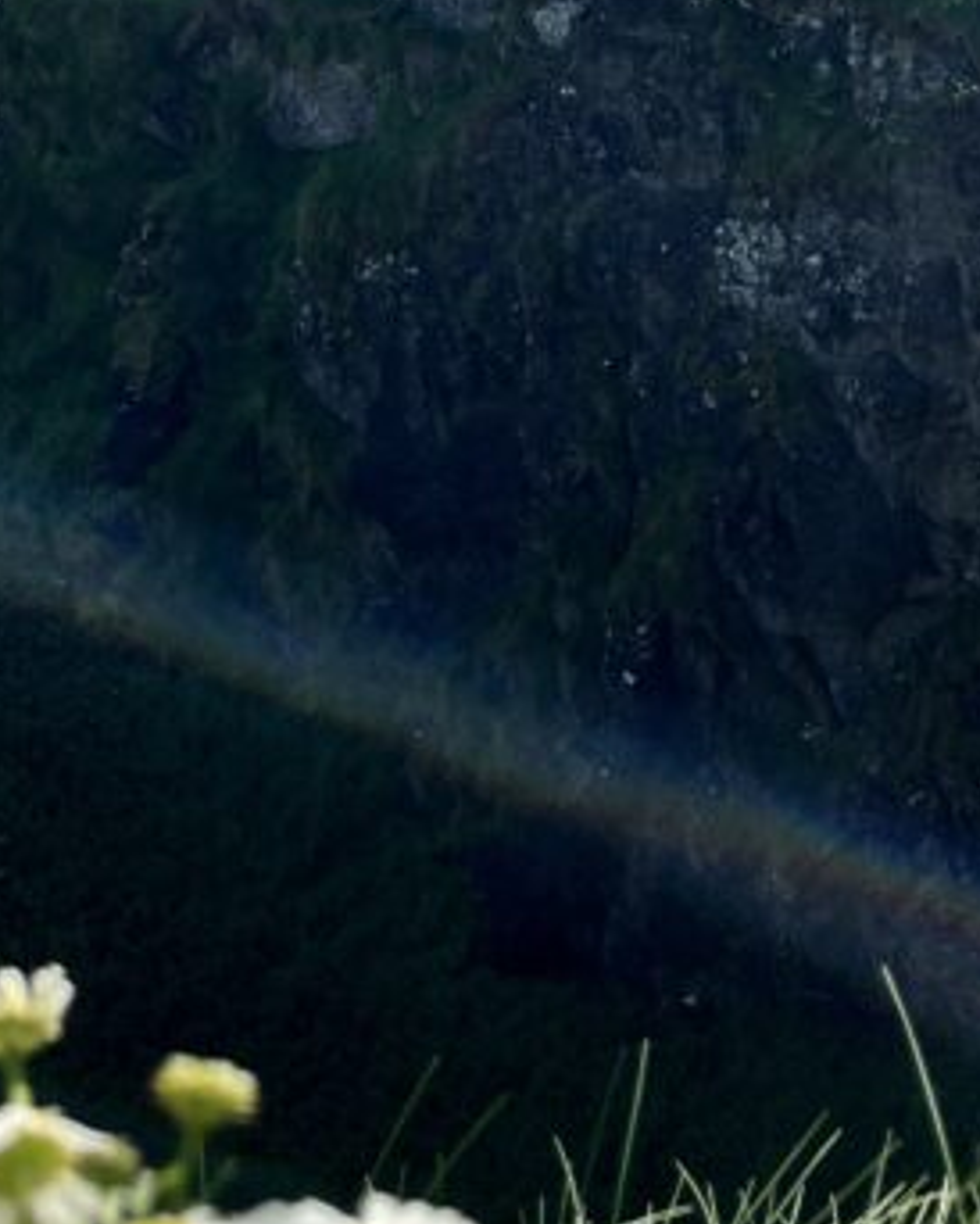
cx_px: 490
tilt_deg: -7.4
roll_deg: +0.9
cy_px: 122
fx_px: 2753
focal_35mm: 76
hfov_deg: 20.2
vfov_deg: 24.3
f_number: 1.6
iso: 50
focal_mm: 5.1
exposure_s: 1/3876
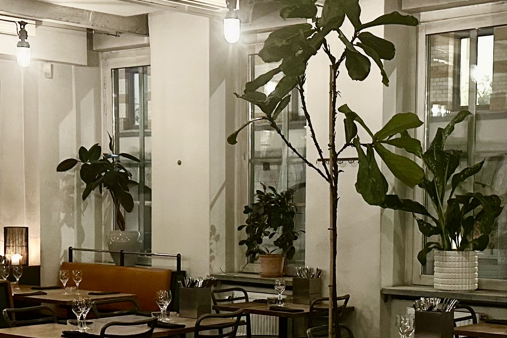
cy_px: 269
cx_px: 325
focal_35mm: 74
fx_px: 1042
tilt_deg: -3.7
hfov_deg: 27.2
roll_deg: -0.1
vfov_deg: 18.3
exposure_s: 1/50
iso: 500
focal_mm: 6.86
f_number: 1.78
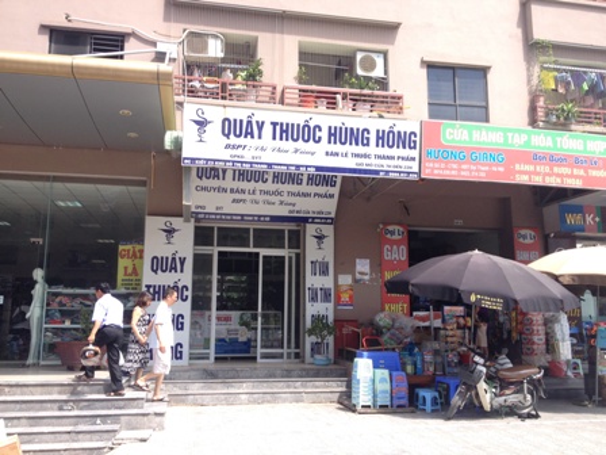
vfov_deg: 40.7
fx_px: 613
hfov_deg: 52.6
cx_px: 303
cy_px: 228
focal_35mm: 35
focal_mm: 4.28
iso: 50
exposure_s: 1/370
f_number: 2.4
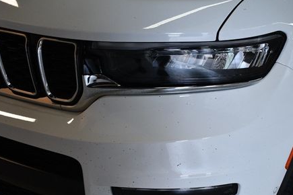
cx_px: 185
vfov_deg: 26.8
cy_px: 136
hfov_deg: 39.3
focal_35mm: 50
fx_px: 407
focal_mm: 23
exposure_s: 1/250
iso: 800
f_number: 3.8
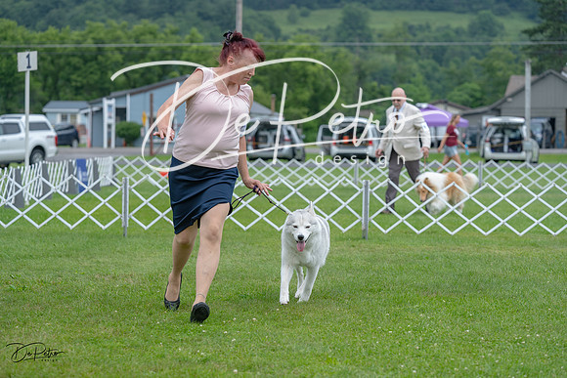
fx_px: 1749
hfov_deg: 18.4
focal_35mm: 111
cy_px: 189
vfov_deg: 12.3
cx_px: 284
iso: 400
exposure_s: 1/1000
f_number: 4.5
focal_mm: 111
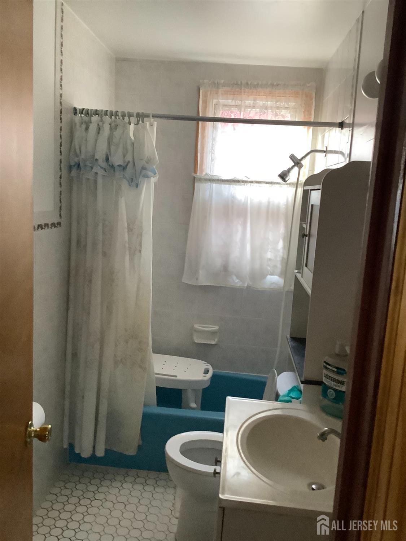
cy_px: 270
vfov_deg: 58.4
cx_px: 203
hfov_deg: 45.4
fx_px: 485
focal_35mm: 31
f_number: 2.4
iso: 320
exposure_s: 1/60
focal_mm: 3.3
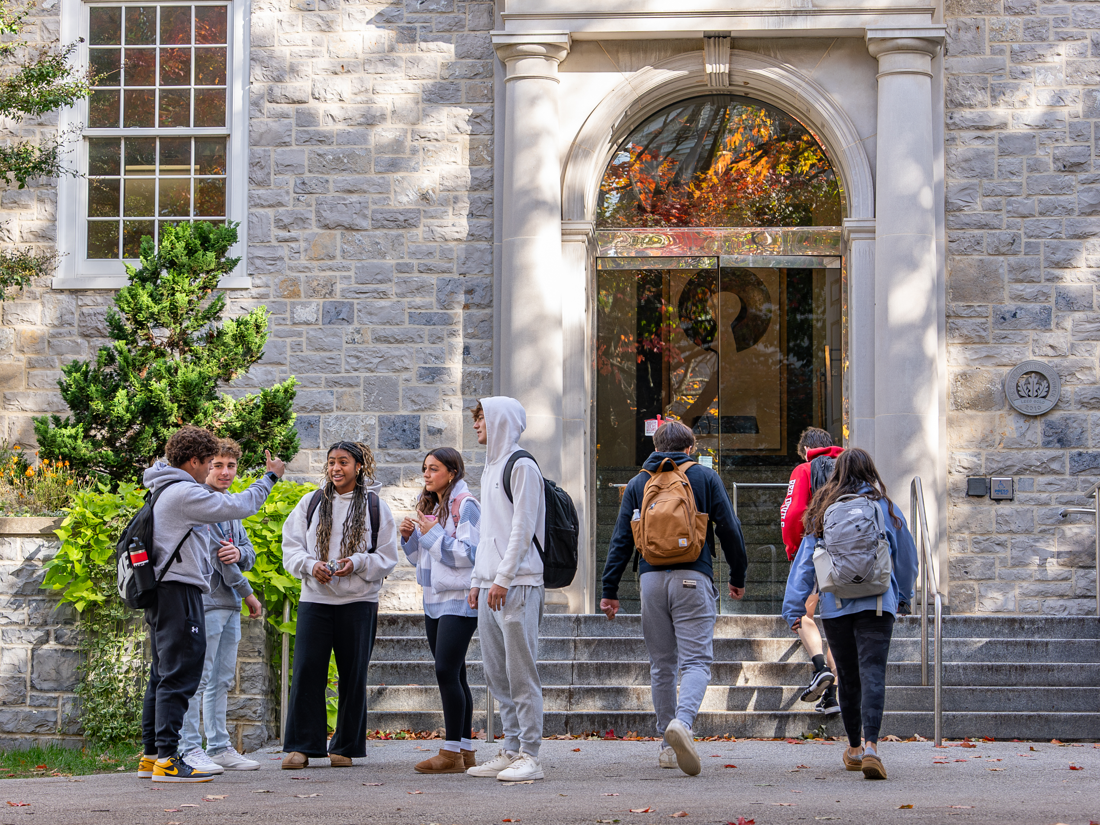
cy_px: 435
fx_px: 2987
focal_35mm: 94
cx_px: 549
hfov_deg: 20.9
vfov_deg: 15.7
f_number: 5
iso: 250
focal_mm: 65
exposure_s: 1/160
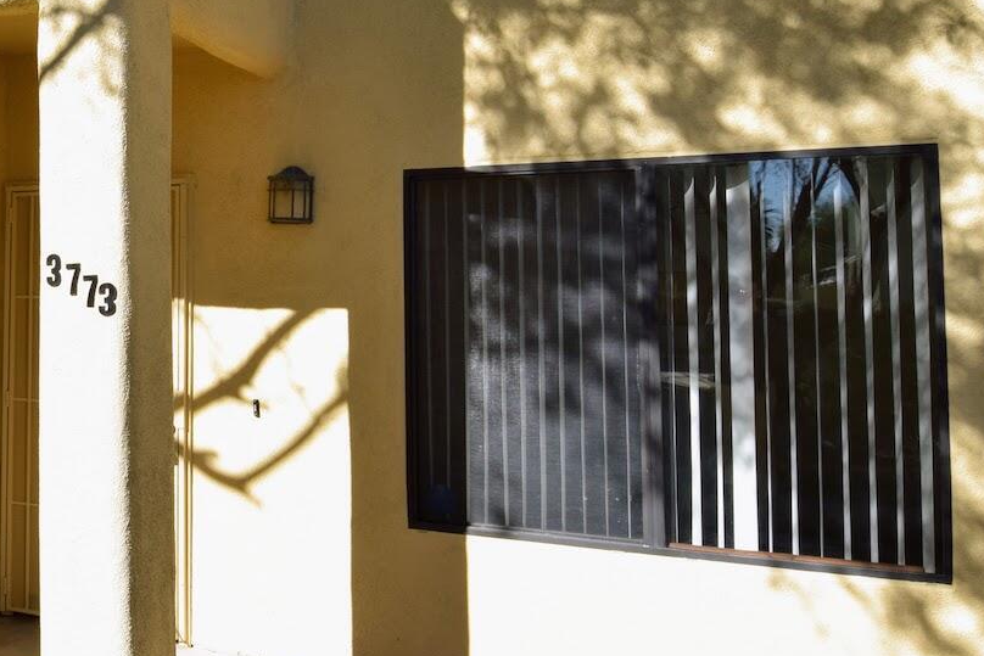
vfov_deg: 33.9
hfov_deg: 44.7
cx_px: 91
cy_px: 241
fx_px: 1071
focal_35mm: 39
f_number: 9
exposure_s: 1/640
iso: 400
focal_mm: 11
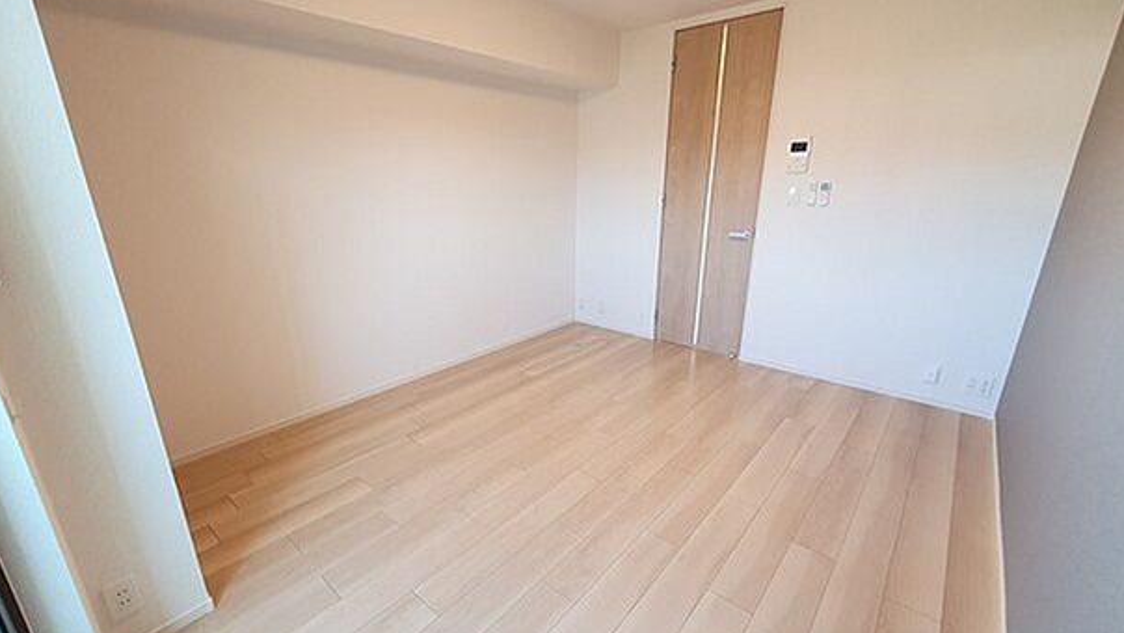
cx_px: 547
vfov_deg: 70.5
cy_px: 328
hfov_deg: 103.0
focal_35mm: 15
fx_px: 447
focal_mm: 1.8
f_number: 2.2
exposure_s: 1/60
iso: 160
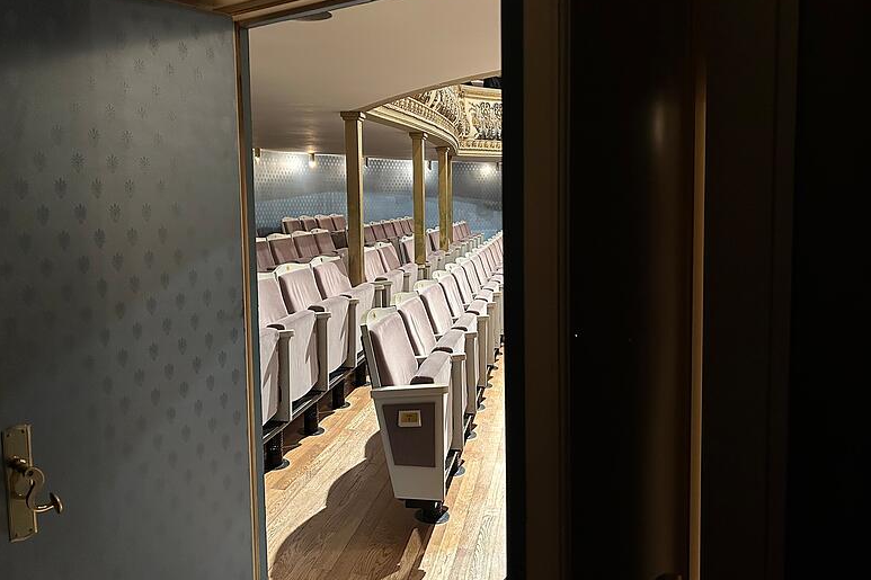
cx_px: 448
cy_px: 251
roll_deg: +0.5
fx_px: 677
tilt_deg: -5.4
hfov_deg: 65.5
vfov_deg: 46.3
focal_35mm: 28
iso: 400
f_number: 1.5
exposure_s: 1/33
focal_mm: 5.7
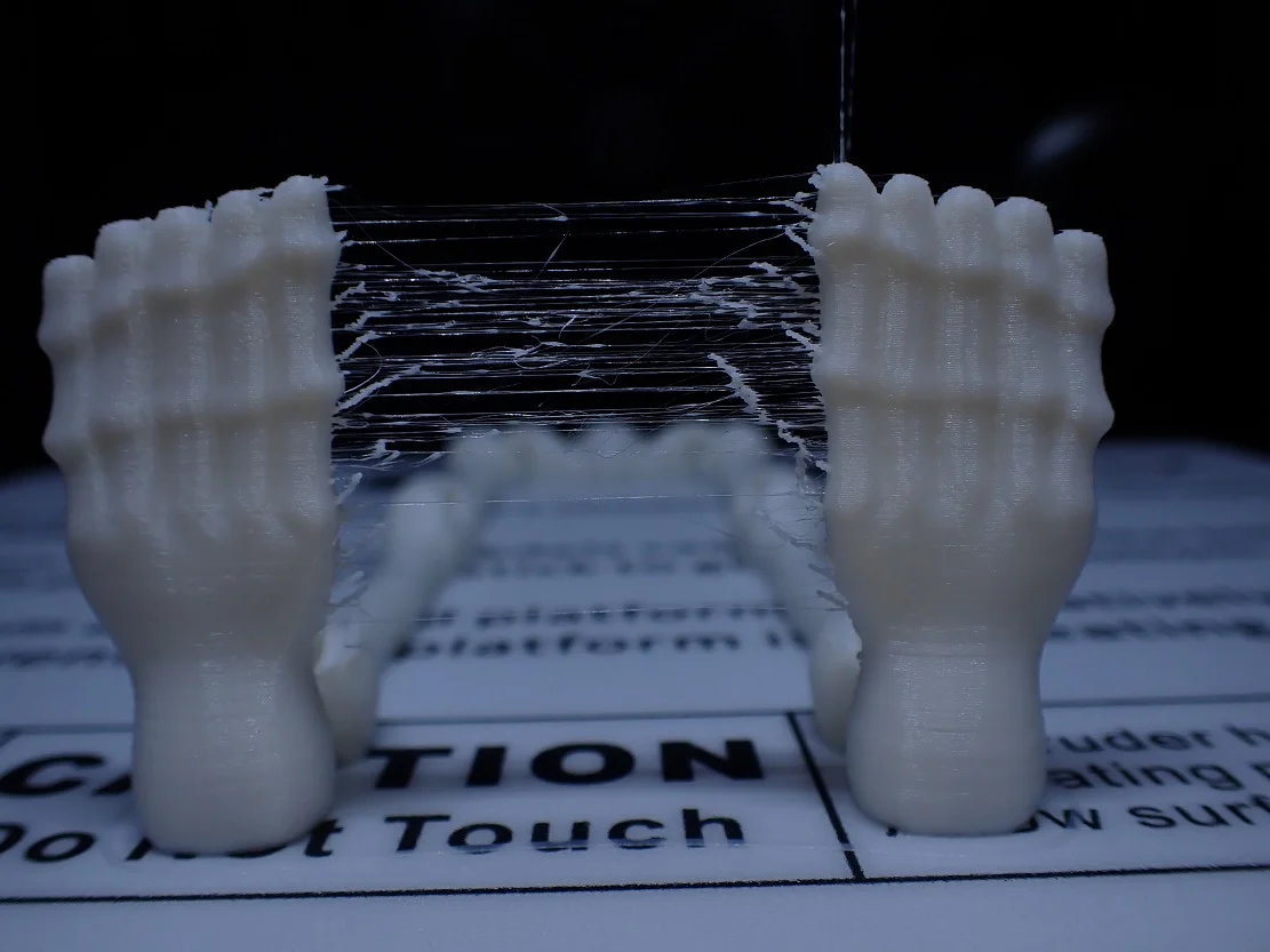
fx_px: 1101
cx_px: 635
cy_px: 476
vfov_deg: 46.8
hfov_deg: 60.0
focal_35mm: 30
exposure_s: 1/160
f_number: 2.3
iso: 100
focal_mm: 5.4
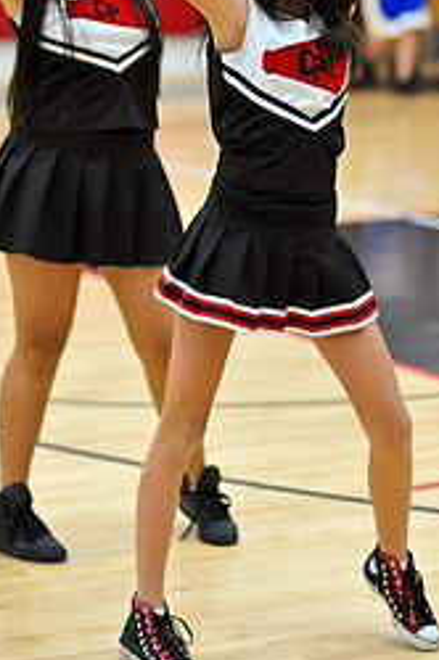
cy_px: 214
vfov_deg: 13.4
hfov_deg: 8.9
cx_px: 303
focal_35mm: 153
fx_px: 2806
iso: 2000
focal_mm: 85
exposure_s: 1/500
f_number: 2
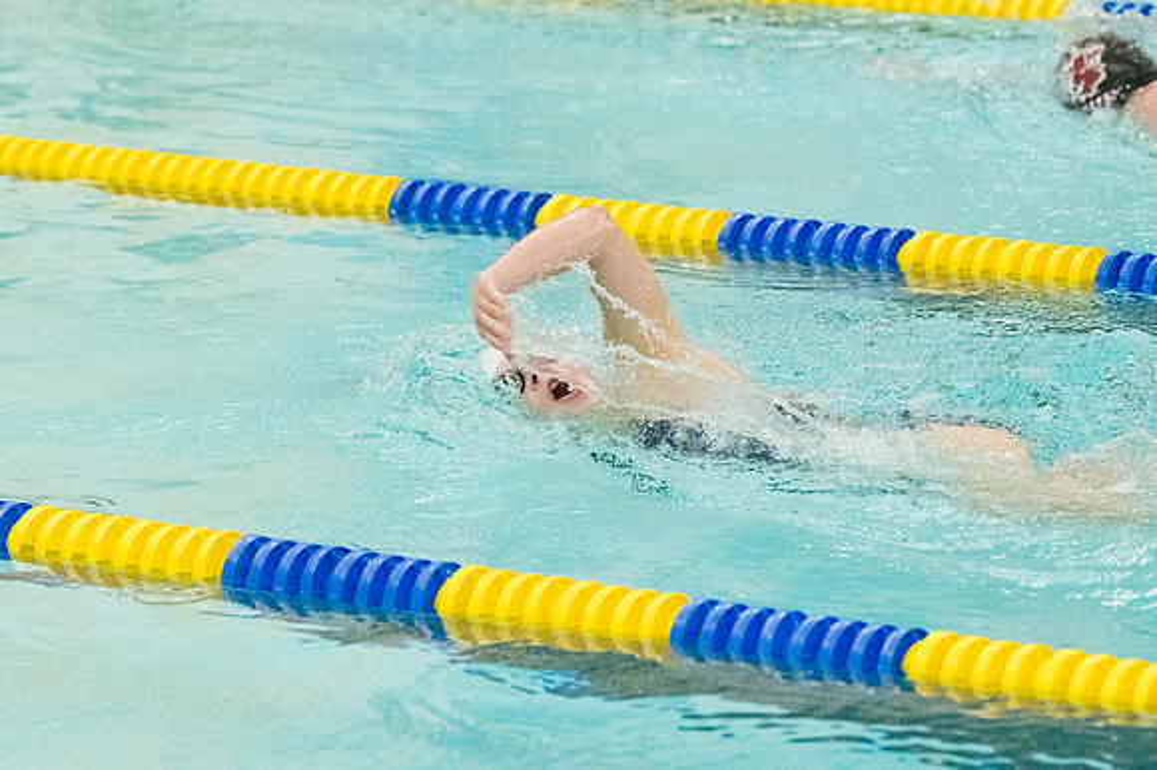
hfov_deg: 9.5
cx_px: 578
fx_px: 6970
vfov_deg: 6.3
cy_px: 385
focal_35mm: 217
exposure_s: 1/1250
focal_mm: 145
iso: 8000
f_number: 4.5
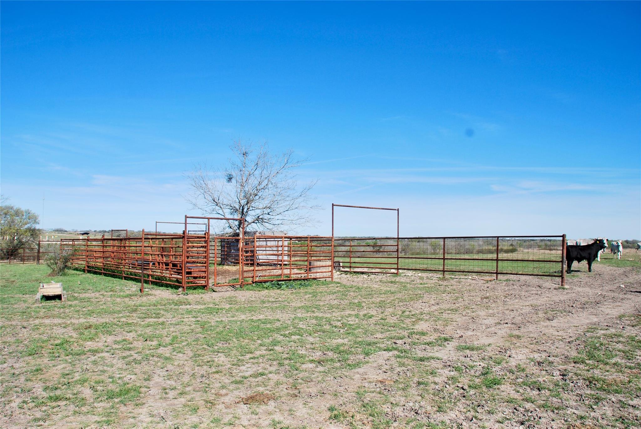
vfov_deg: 48.0
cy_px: 214
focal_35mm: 27
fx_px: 481
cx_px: 320
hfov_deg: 67.3
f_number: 8
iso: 100
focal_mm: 18
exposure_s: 1/250
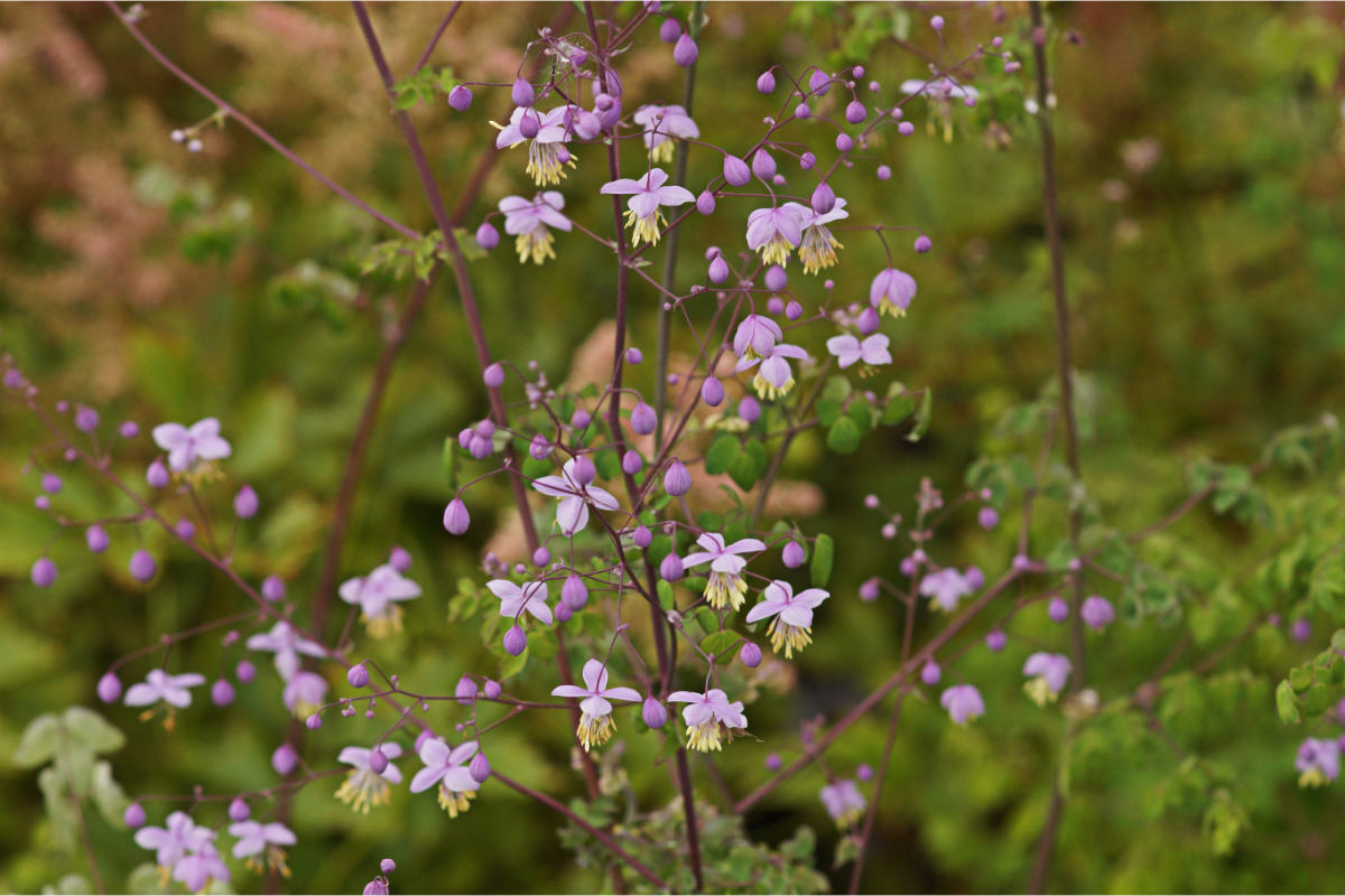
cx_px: 672
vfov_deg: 9.1
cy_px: 448
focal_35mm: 150
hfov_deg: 13.7
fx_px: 5604
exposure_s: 1/160
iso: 400
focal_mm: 100
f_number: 5.6
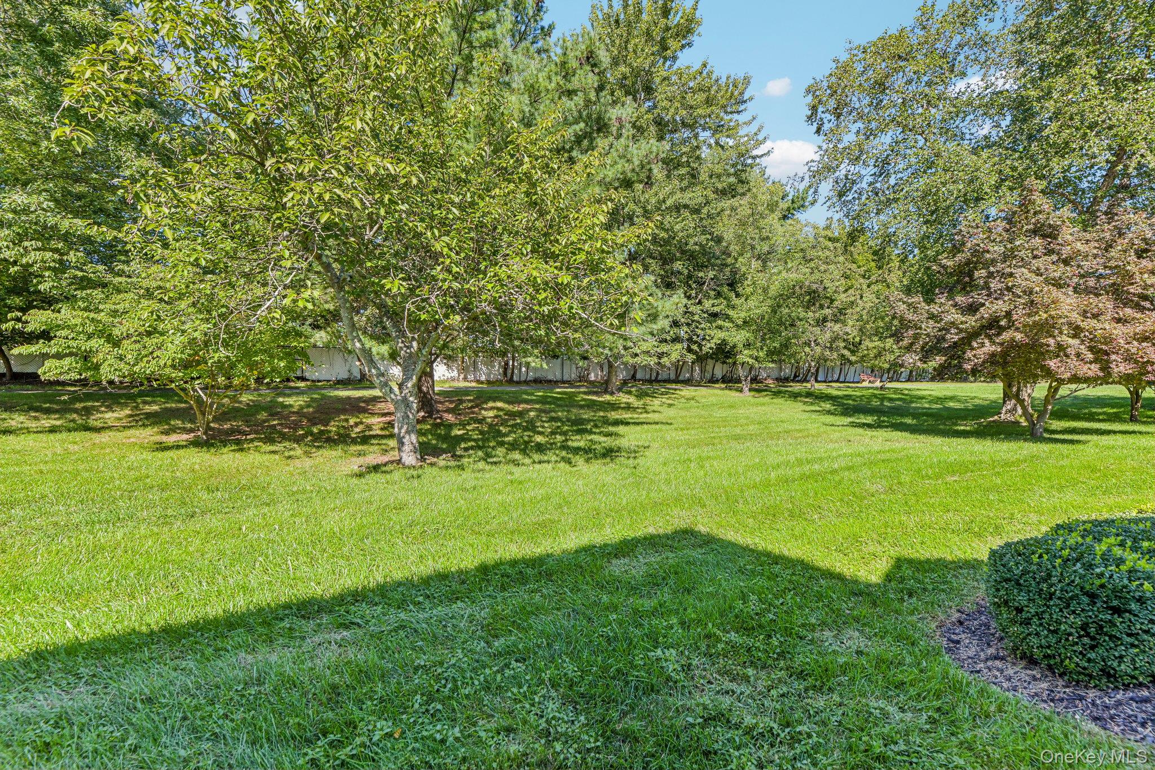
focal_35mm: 17
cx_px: 578
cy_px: 385
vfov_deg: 70.4
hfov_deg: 93.3
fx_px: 545
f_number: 9
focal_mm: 17
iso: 250
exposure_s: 1/200
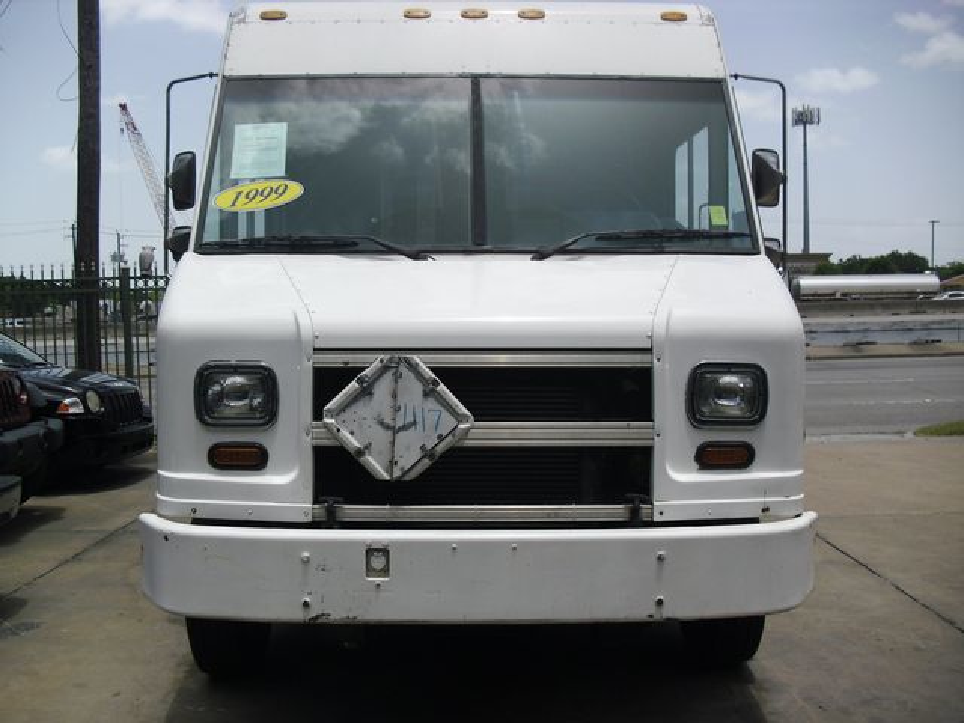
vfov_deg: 39.7
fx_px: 1003
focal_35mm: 36
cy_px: 362
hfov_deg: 51.4
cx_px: 482
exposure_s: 1/200
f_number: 7.8
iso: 80
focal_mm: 6.3
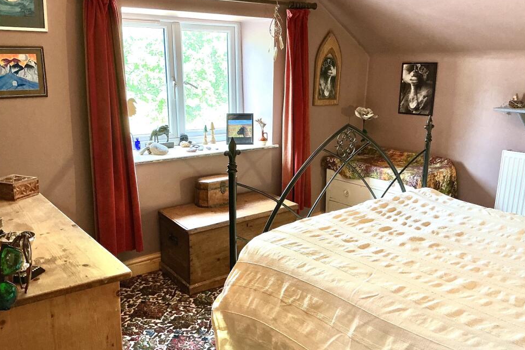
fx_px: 467
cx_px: 271
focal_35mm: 32
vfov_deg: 41.1
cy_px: 176
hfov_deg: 58.7
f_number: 1.8
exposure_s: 1/60
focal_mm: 3
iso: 125
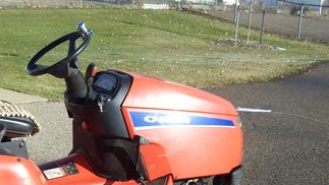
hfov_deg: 31.2
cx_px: 72
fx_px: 576
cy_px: 180
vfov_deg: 17.9
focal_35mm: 66
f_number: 4.8
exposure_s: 1/364
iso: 80
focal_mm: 6
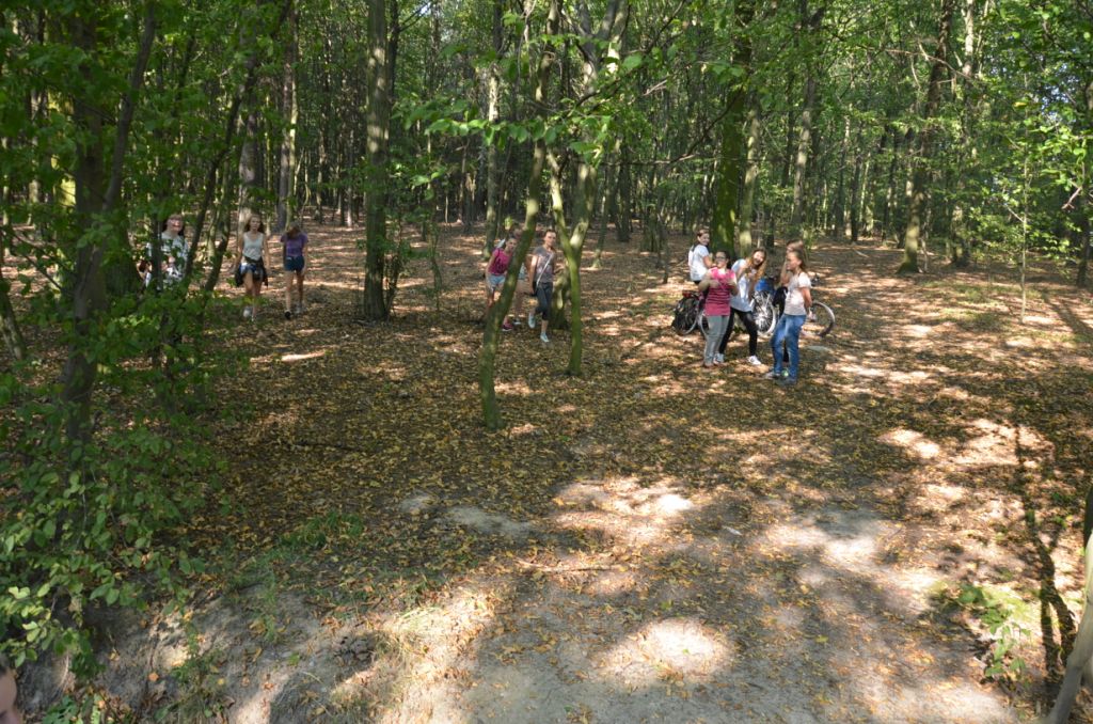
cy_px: 362
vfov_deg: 47.7
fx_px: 818
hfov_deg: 67.5
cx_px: 546
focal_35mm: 27
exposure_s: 1/100
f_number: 5
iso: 400
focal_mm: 18
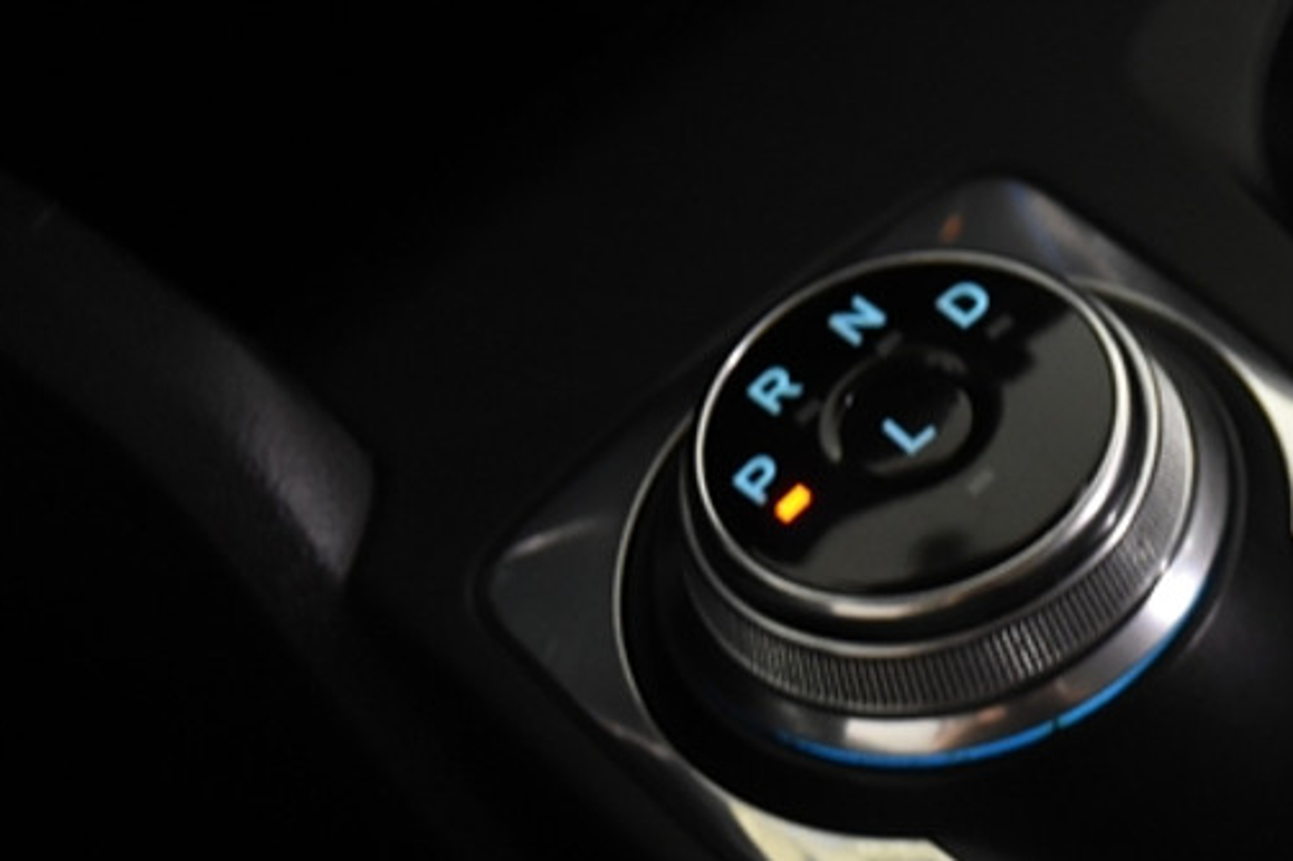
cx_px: 1617
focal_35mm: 142
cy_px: 788
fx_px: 5098
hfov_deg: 14.0
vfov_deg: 9.6
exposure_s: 1/50
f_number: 3.5
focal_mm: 34
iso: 1600
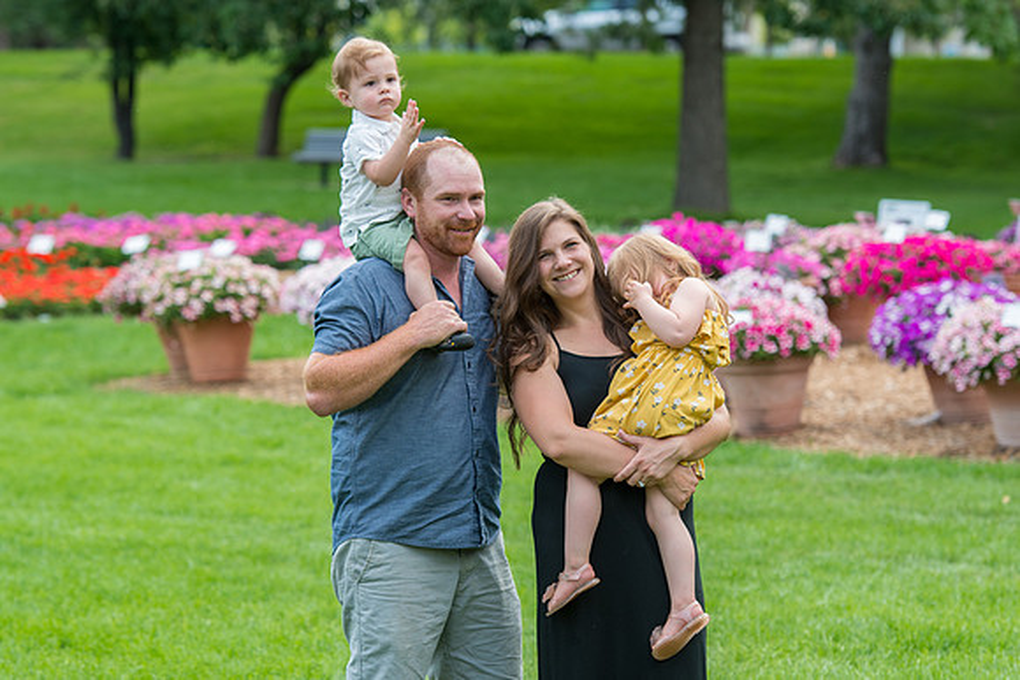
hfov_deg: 12.5
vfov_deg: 8.3
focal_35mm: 165
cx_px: 484
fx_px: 4666
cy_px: 388
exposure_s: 1/250
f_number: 4.5
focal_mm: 116
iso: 200
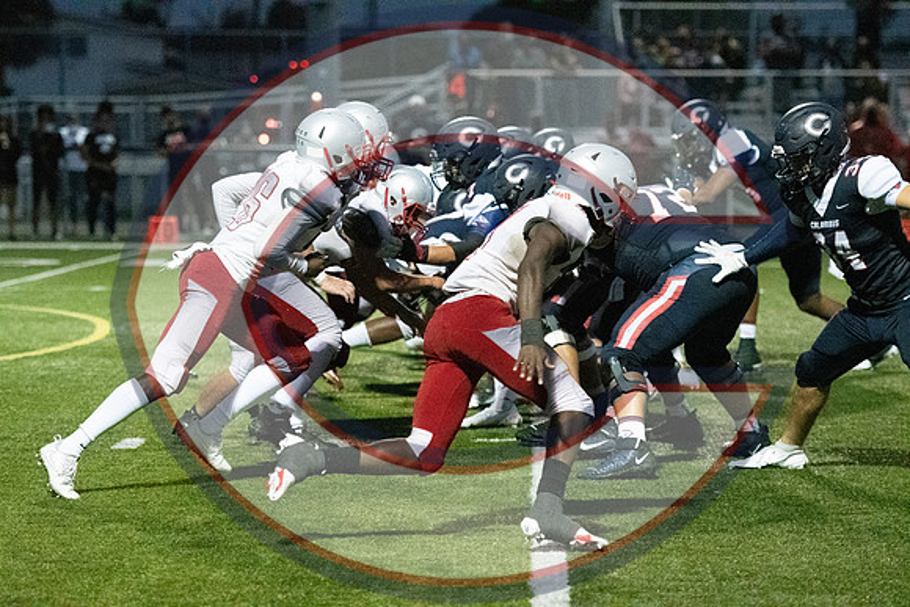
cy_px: 304
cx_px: 455
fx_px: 4247
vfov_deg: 8.2
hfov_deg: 12.2
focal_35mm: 168
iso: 32000
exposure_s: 1/3200
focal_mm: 112
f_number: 2.8
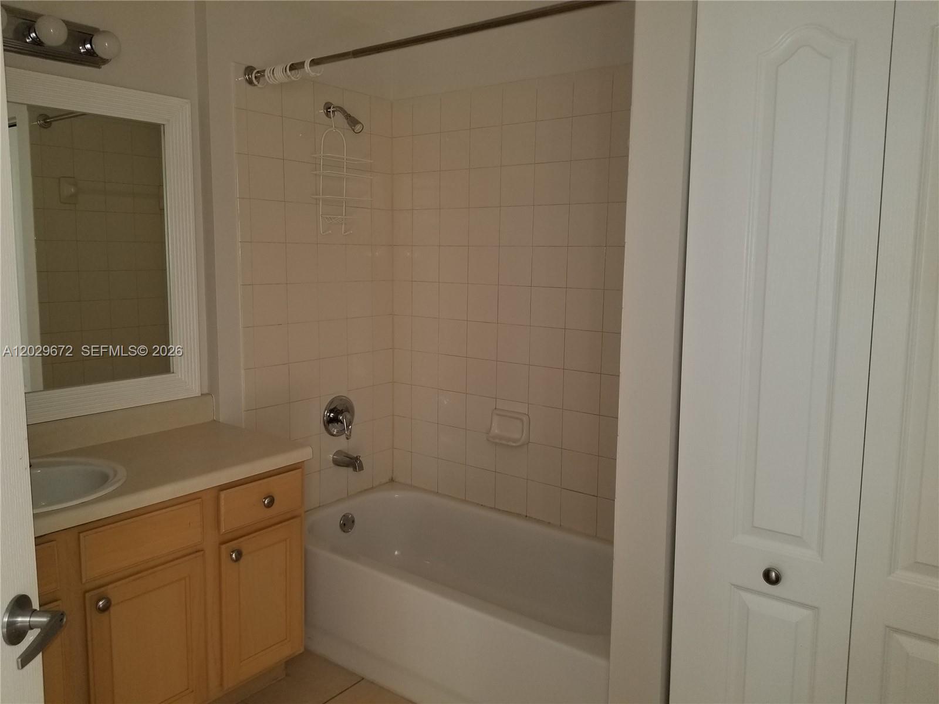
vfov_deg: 53.1
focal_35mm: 26
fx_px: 705
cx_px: 470
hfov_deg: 67.3
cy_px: 352
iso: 100
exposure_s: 1/60
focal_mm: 4.25
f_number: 1.7
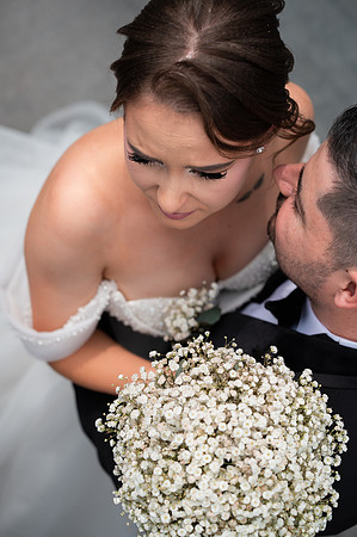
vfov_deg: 34.0
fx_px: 880
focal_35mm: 59
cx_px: 178
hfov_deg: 22.9
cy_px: 268
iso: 200
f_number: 3.5
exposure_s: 1/800
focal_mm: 59
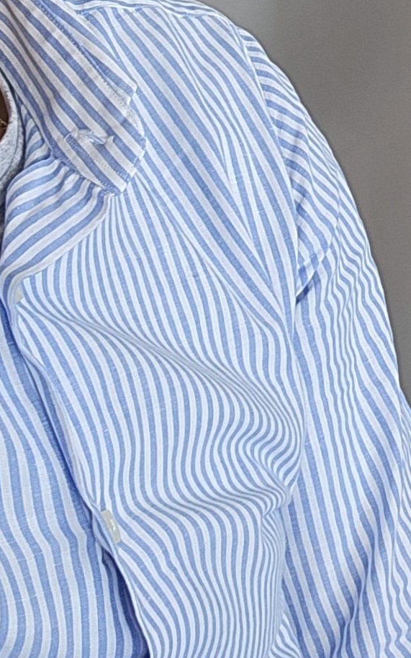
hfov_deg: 10.8
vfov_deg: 16.9
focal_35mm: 116
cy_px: -194
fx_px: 2080
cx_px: 628
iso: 40
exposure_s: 1/120
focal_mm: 3.3
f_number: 2.2
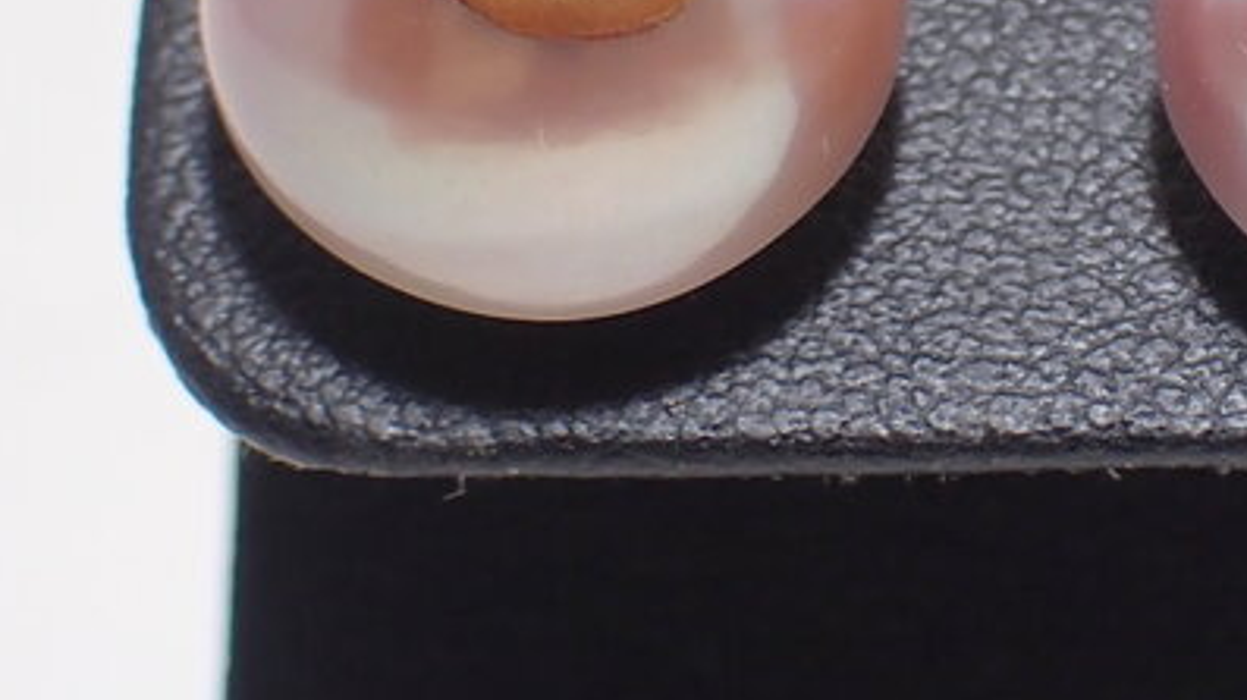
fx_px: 6346
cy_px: -47
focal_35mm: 192
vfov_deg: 6.3
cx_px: 1054
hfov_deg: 11.2
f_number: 4.3
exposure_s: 1/320
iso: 200
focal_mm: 14.62
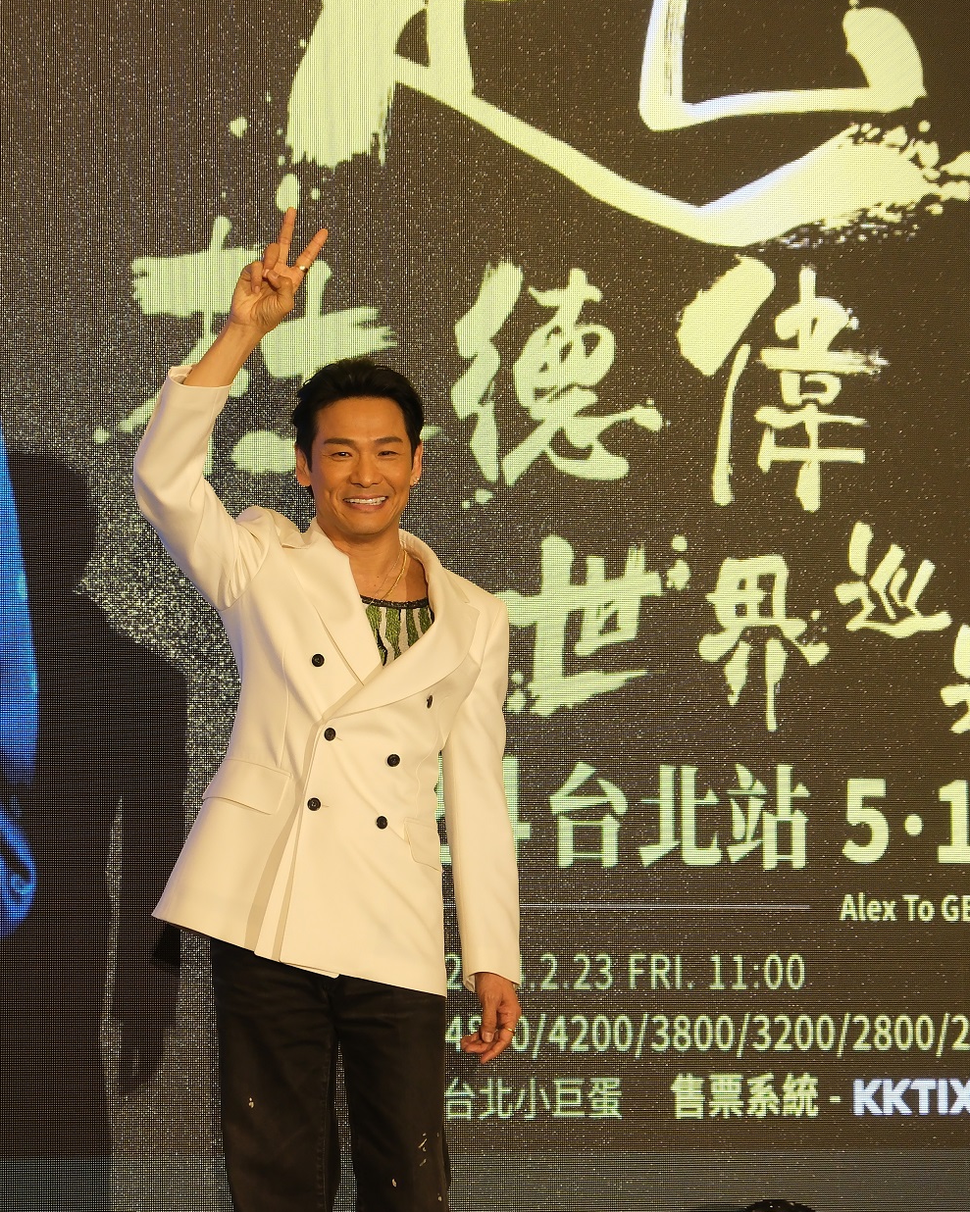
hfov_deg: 13.0
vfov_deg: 16.3
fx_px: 4234
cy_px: 605
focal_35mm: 118
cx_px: 210
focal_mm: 55
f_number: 4
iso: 1600
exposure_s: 1/160
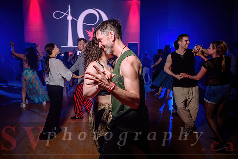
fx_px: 179
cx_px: 105
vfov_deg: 47.7
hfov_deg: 66.9
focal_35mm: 27
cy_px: 72
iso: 800
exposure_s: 1/50
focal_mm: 24
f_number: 2.8
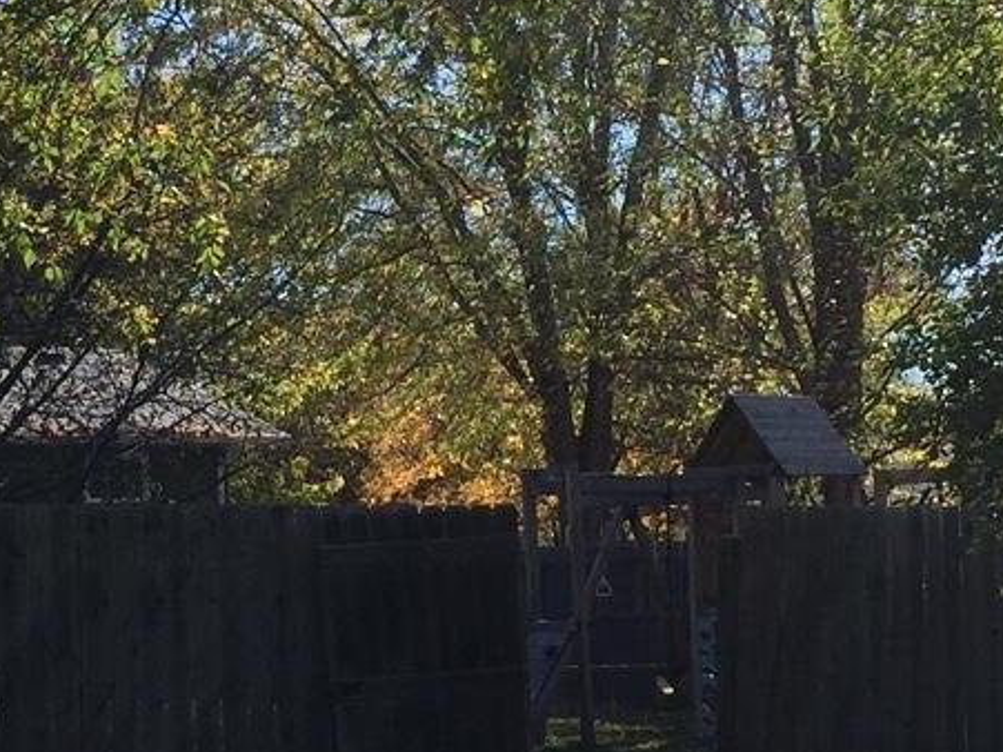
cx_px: 240
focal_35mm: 105
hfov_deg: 18.6
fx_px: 3042
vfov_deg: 14.1
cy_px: 385
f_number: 2.2
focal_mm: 4.15
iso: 32
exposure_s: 1/1199
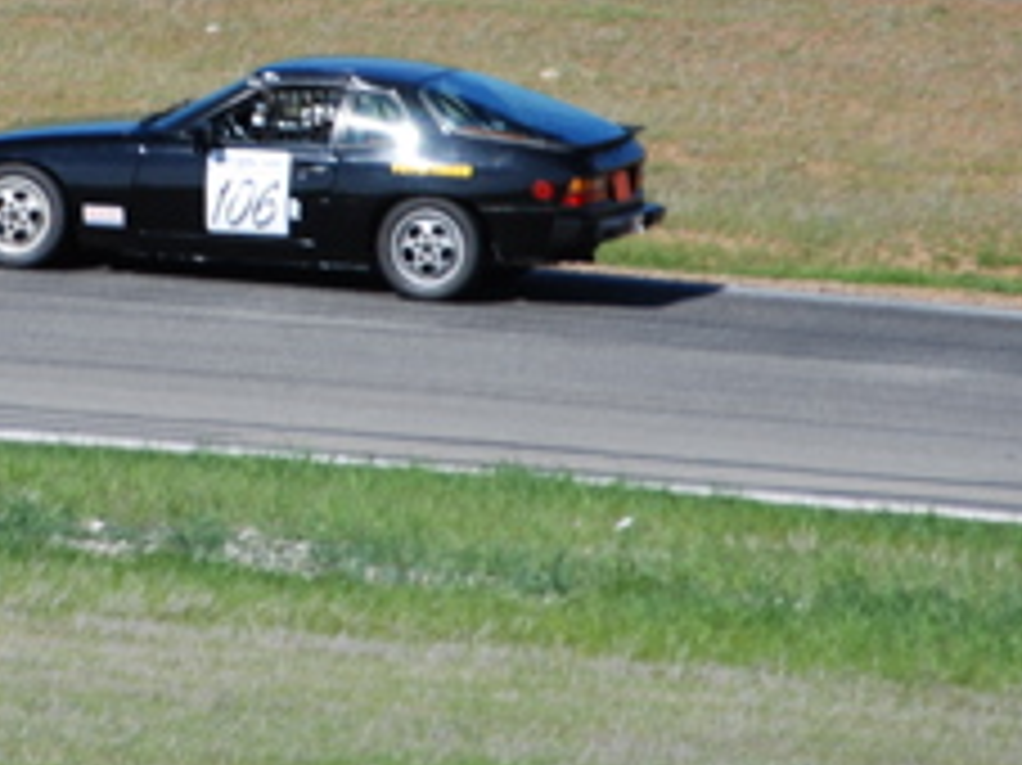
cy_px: -22
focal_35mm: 813
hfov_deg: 2.4
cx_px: 137
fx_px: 23990
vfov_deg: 1.8
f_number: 5.6
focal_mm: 200
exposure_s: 1/1000
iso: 200
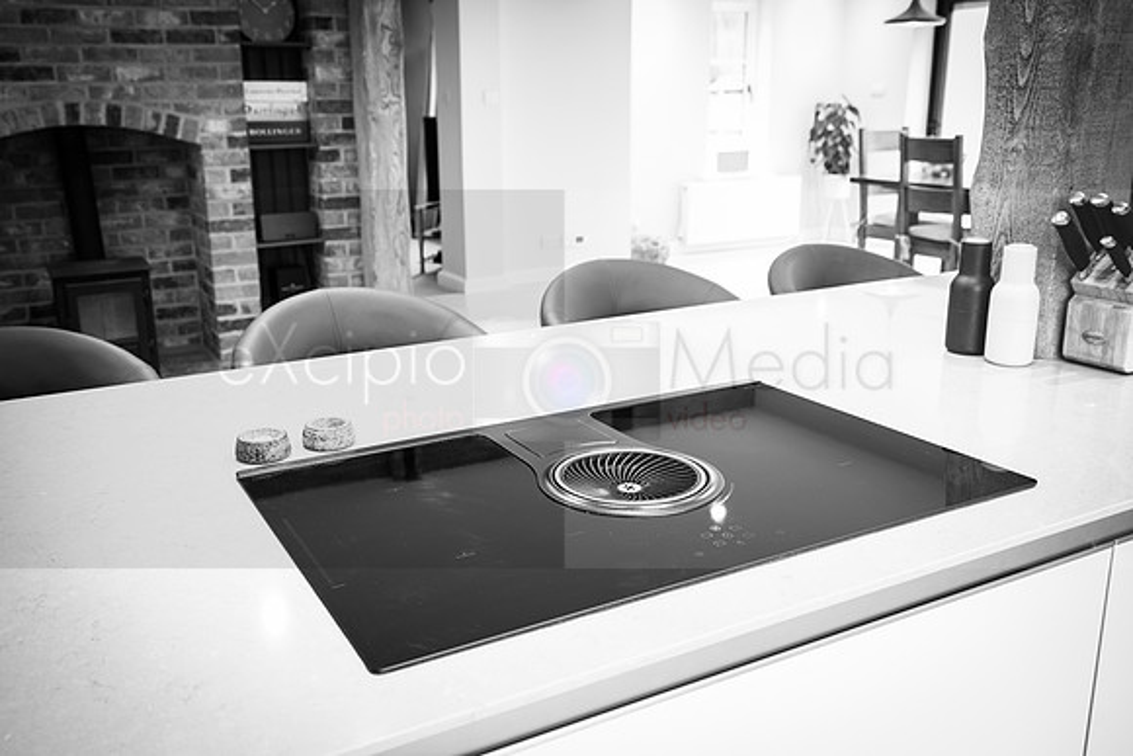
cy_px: 352
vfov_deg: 41.0
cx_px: 527
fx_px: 1009
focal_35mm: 32
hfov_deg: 58.5
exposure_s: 1
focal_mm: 30
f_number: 5
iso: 100
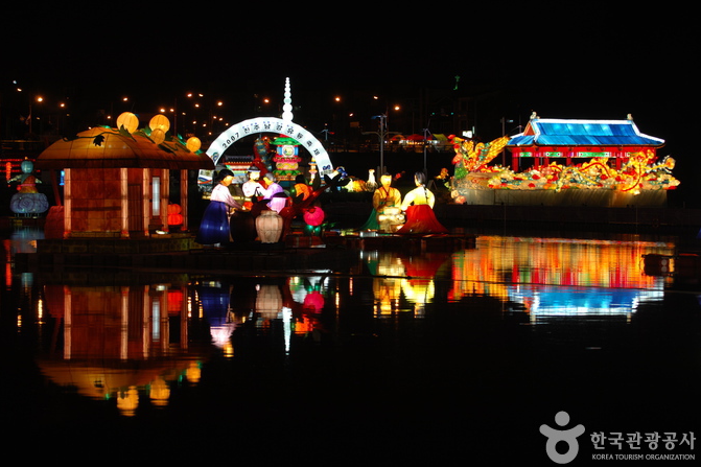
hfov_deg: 16.0
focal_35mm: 128
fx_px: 2492
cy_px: 236
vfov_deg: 10.7
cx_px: 346
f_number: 4.8
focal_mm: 82
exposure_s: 1/5
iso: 100
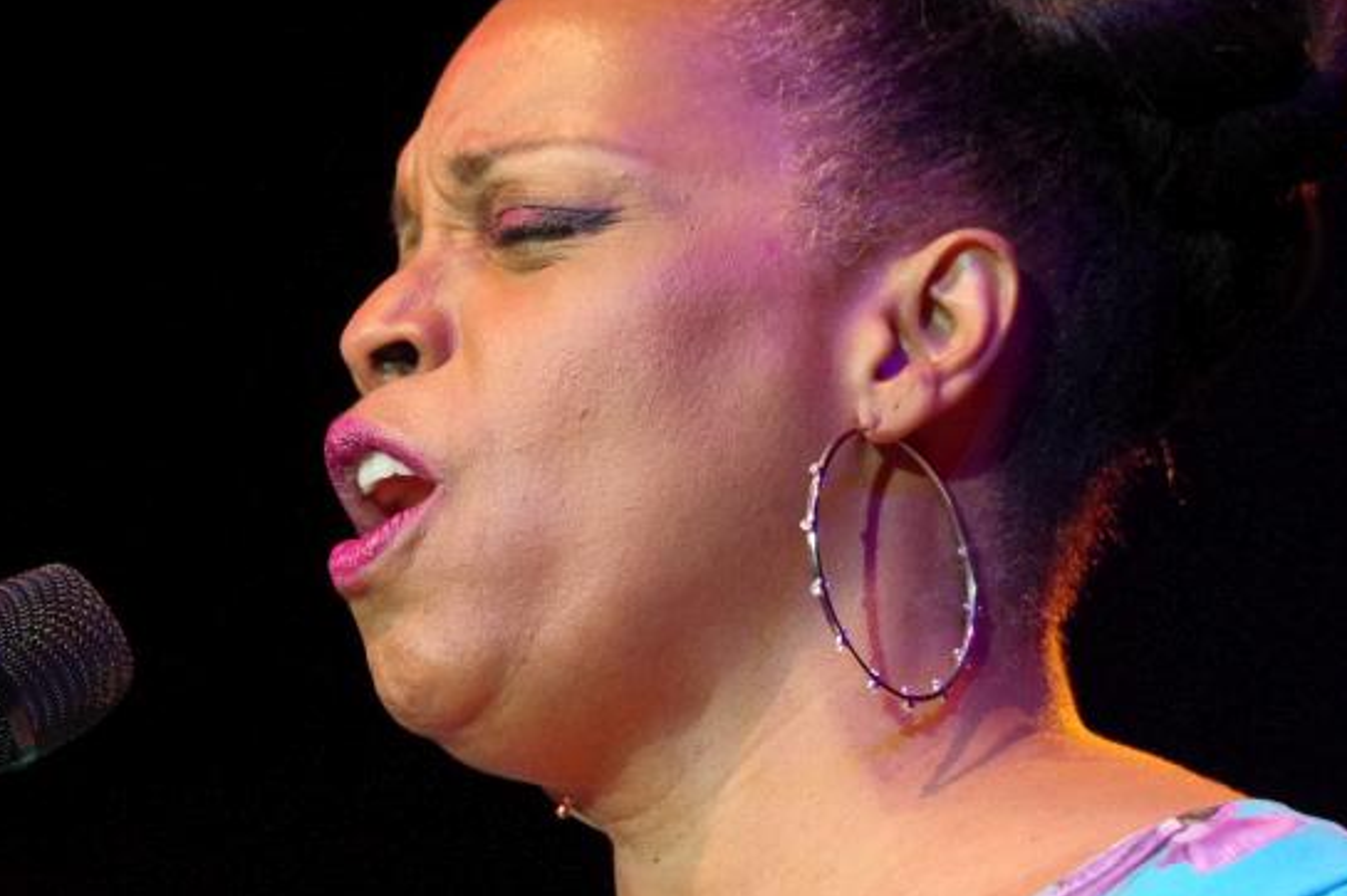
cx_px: 280
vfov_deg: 2.7
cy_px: 622
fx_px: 19295
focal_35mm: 516
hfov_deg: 4.0
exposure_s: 1/200
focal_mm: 170
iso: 3200
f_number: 3.2
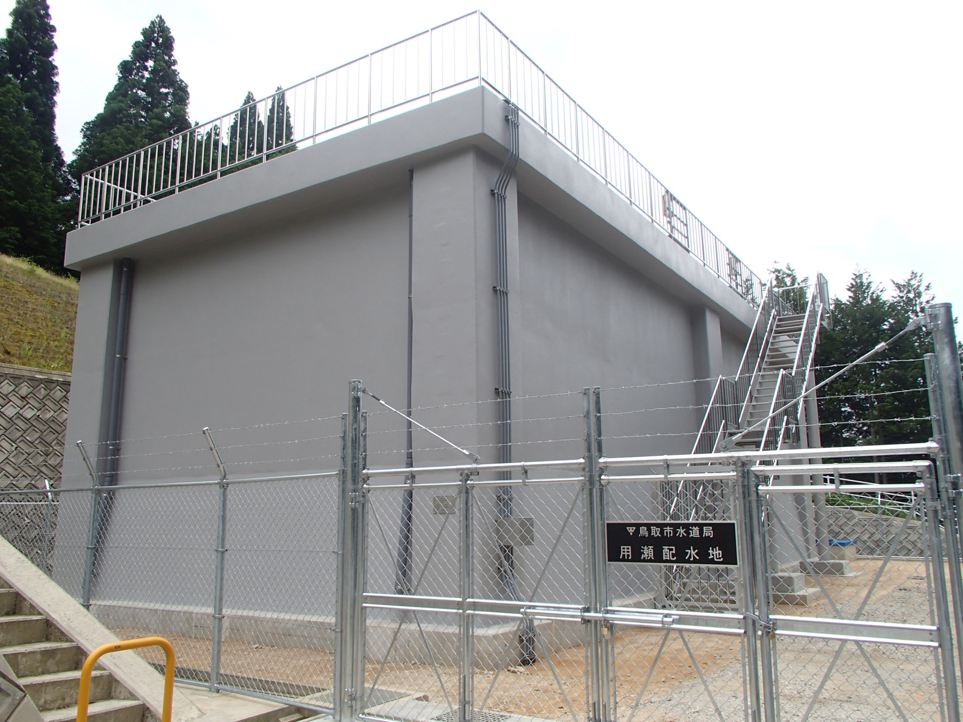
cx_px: 482
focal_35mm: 28
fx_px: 779
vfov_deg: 49.7
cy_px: 361
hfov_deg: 63.4
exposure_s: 1/100
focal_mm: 5
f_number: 3.9
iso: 100
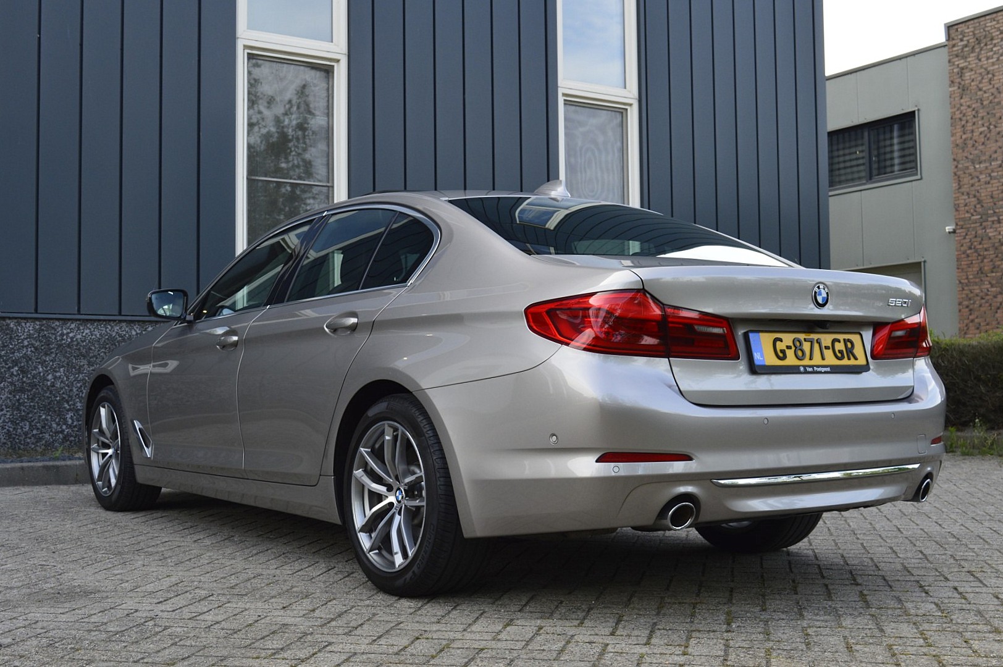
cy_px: 334
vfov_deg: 30.8
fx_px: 1211
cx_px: 502
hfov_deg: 45.0
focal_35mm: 44
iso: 400
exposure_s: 1/200
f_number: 10
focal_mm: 29
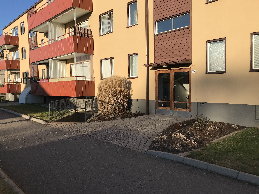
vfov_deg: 49.7
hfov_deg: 63.4
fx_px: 209
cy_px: 97
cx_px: 130
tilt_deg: -1.6
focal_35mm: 28
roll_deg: +2.3
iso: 20
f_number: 1.8
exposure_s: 1/1916
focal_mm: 3.99
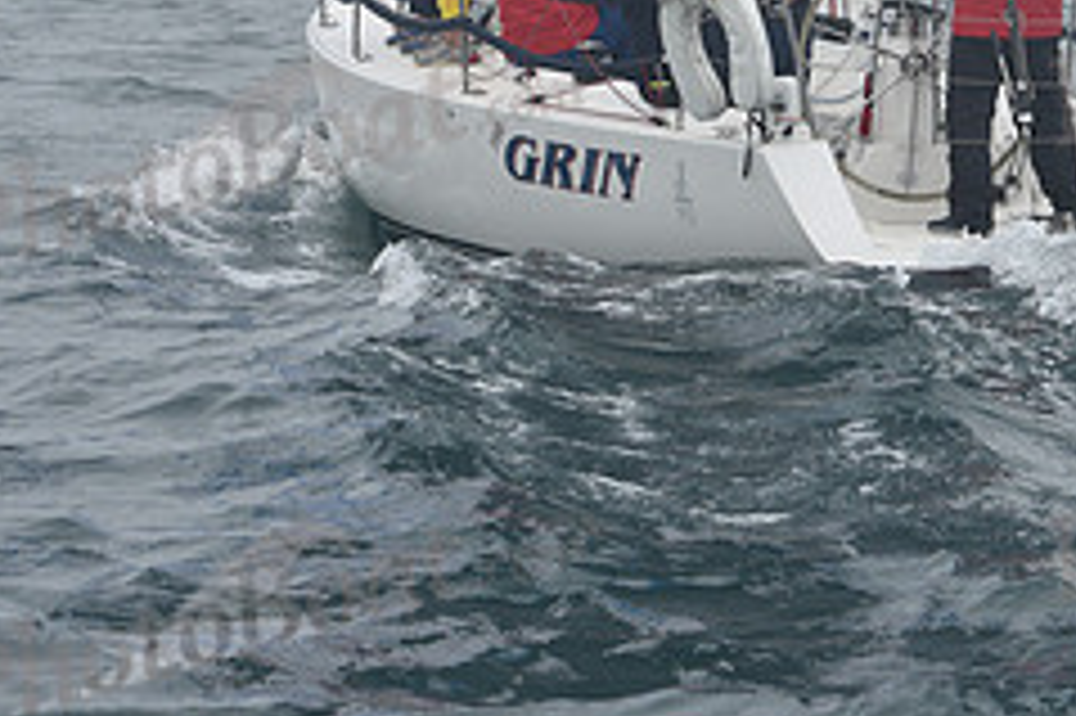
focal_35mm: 170
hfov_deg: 12.1
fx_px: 5077
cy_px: -142
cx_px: 819
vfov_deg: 8.0
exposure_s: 1/800
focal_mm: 70
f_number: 10
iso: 250
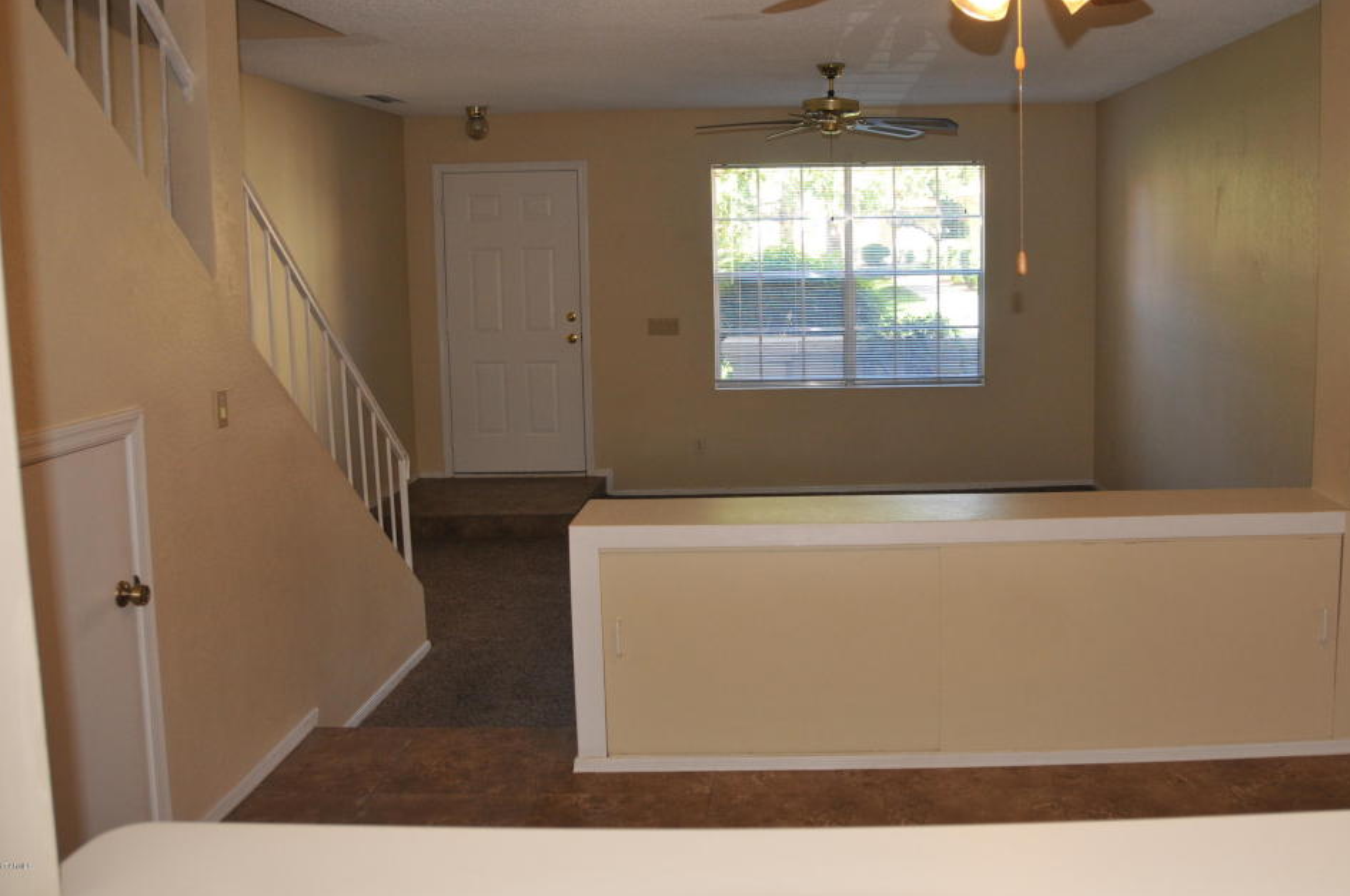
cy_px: 352
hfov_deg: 56.8
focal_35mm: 33
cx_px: 813
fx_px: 1236
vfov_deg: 39.7
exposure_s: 1/125
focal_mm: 18
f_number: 3.5
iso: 400
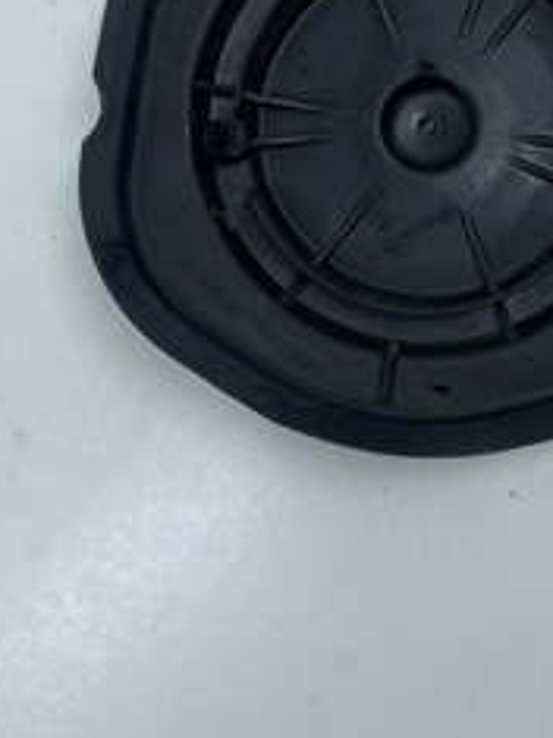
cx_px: 421
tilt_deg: -84.7
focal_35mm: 51
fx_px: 1087
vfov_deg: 36.9
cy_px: 210
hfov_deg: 28.1
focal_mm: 5.1
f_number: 1.6
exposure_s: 1/807
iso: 32
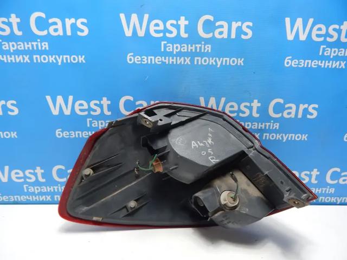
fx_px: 231
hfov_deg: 73.9
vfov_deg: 58.9
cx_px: 174
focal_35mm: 23
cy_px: 130
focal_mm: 4
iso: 125
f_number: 3
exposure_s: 1/30
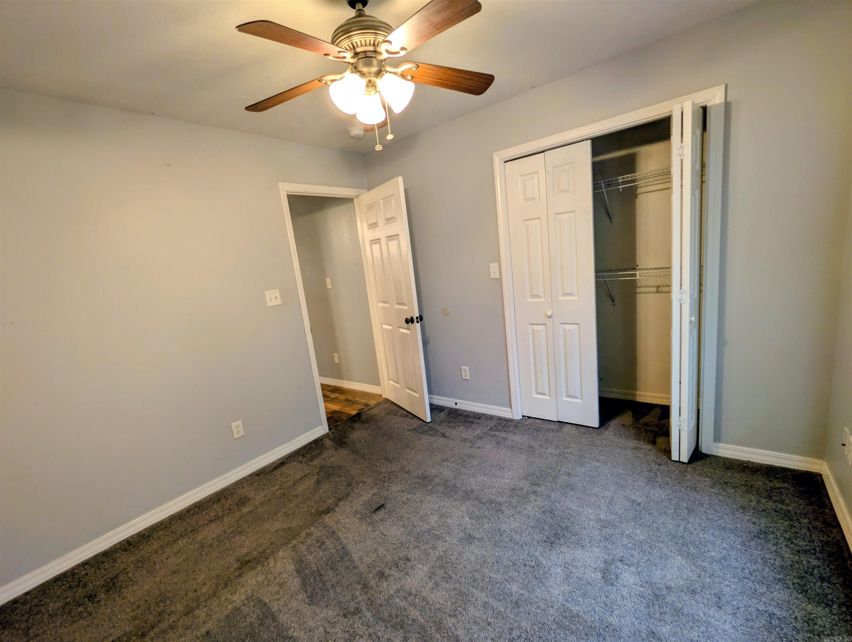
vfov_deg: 94.6
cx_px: 426
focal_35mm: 12
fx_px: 296
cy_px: 321
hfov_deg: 110.5
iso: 45
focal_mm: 2.02
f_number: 1.7
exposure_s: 1/24
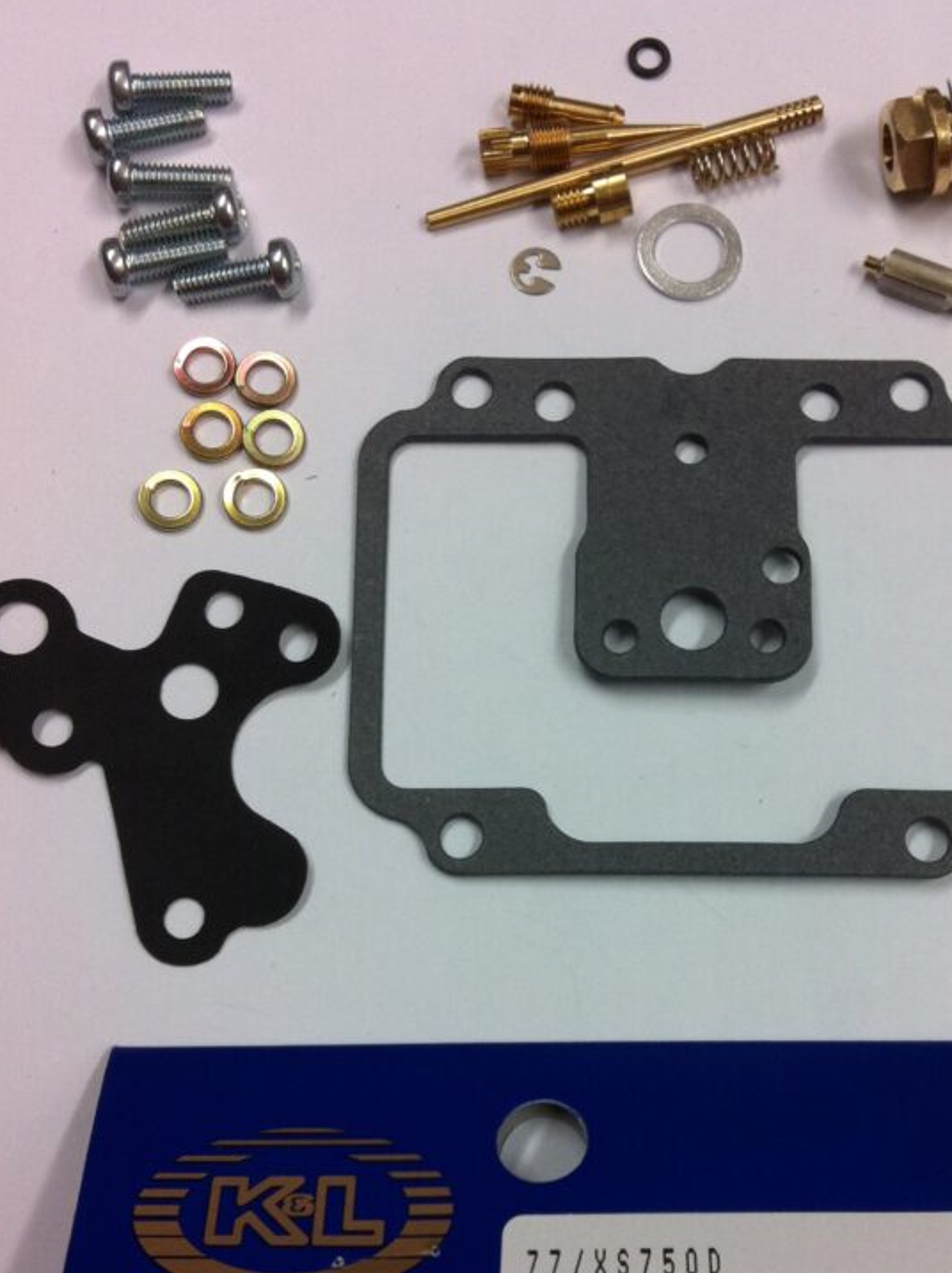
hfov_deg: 29.0
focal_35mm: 50
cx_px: 569
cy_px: 779
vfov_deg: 38.0
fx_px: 1837
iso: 80
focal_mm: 3.85
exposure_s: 1/40
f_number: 2.8
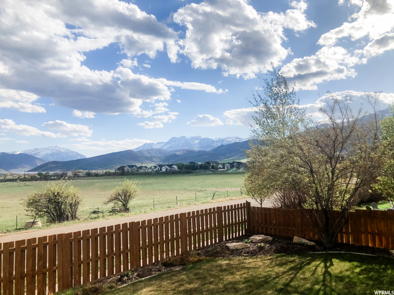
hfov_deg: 63.4
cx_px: 197
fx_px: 319
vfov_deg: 49.7
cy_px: 148
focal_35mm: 28
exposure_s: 1/4000
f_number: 1.8
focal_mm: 3.99
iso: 20
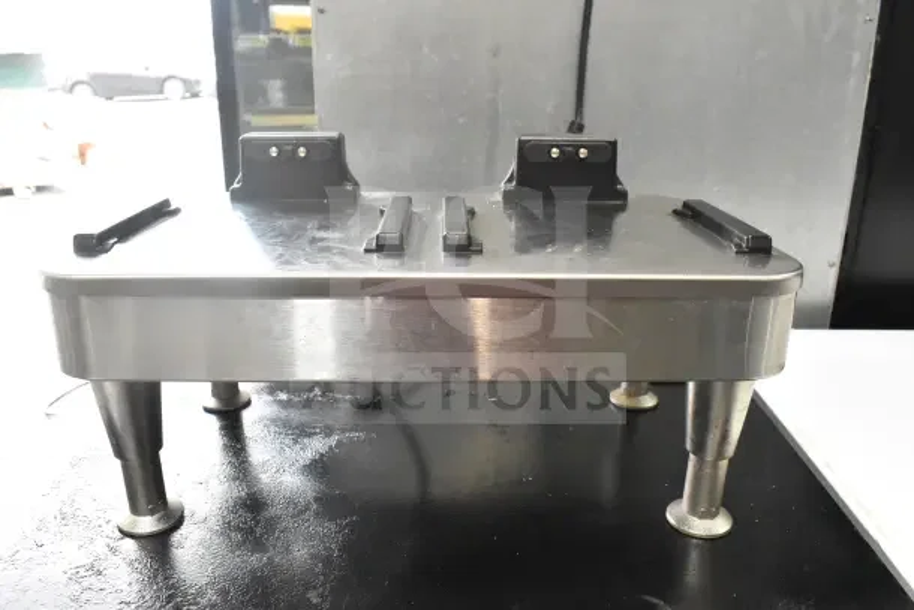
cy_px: 305
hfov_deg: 67.4
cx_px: 457
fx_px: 686
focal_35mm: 27
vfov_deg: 48.0
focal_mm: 18
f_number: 8
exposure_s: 1/250
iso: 6400
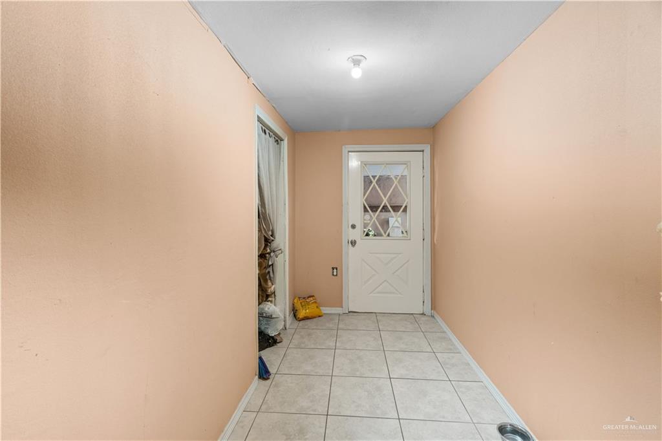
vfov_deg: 73.7
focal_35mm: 16
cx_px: 331
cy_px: 220
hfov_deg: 96.8
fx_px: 294
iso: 3200
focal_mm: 16
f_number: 8
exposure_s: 3.2
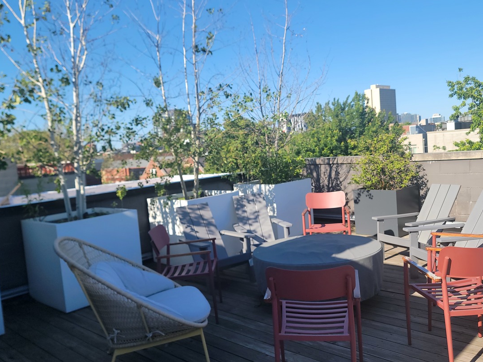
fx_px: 446
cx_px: 254
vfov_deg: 44.2
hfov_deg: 56.8
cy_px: 185
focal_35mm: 32
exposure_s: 1/579
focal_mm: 6.7
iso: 16
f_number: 1.8
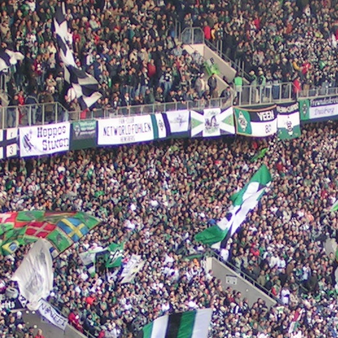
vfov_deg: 8.8
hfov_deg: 8.8
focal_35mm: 198
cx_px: 276
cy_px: 212
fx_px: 2187
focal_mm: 8.7
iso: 50
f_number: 3.2
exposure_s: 1/60
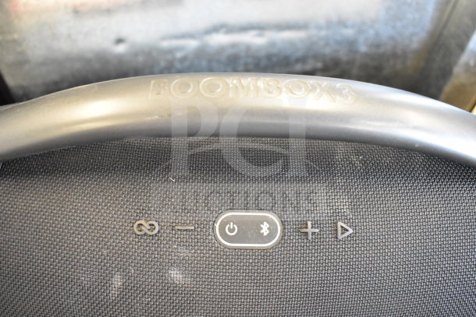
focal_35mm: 33
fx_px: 436
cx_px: 238
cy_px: 158
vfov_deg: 40.0
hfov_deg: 57.2
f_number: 3.8
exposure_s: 1/40
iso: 4500
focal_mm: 22
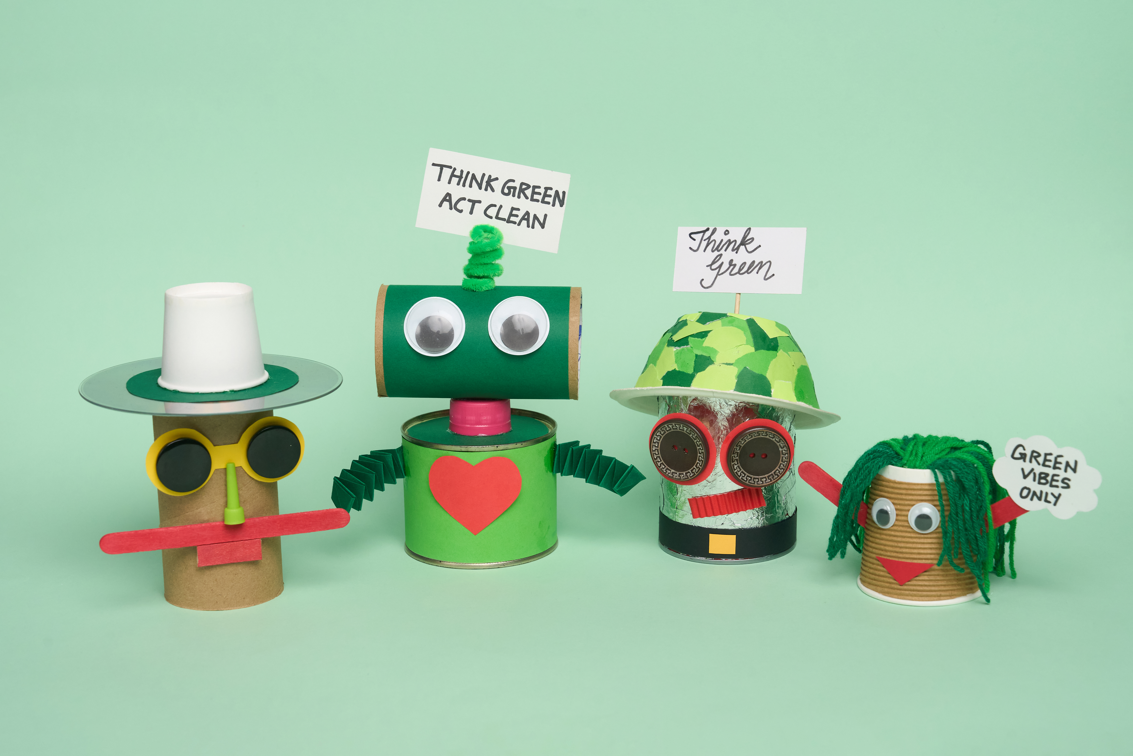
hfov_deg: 31.9
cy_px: 378
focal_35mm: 63
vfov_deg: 21.6
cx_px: 566
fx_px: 1983
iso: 1250
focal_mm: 63
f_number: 9
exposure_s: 1/80
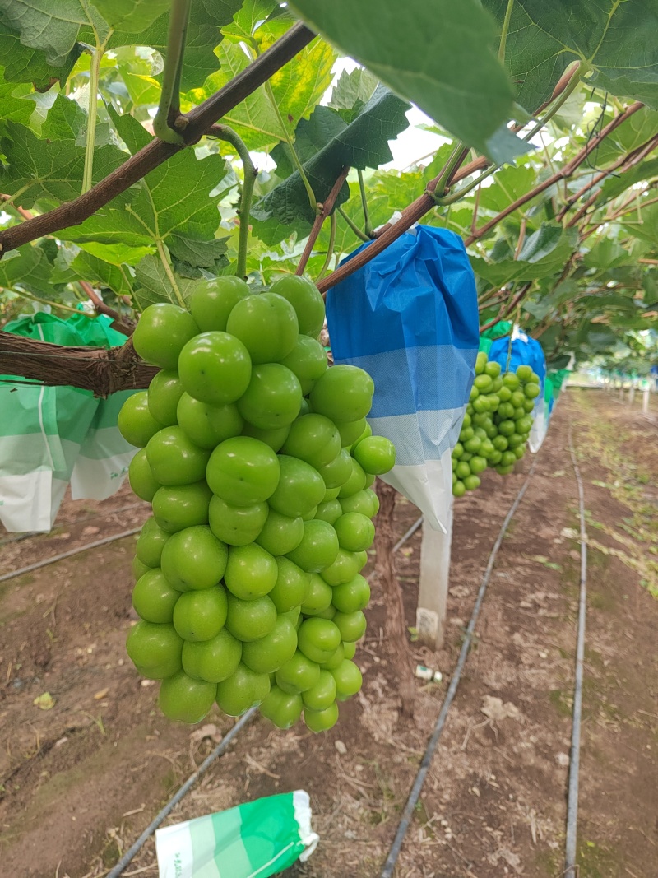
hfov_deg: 58.9
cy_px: 439
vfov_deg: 73.9
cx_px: 329
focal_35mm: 23
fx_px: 583
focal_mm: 5.52
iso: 697
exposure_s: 1/100
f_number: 1.9
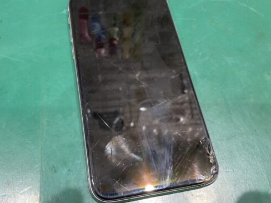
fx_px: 251
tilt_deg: -68.0
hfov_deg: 56.8
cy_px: 107
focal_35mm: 32
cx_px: 126
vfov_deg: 44.1
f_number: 1.8
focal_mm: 4.25
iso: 125
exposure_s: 1/50
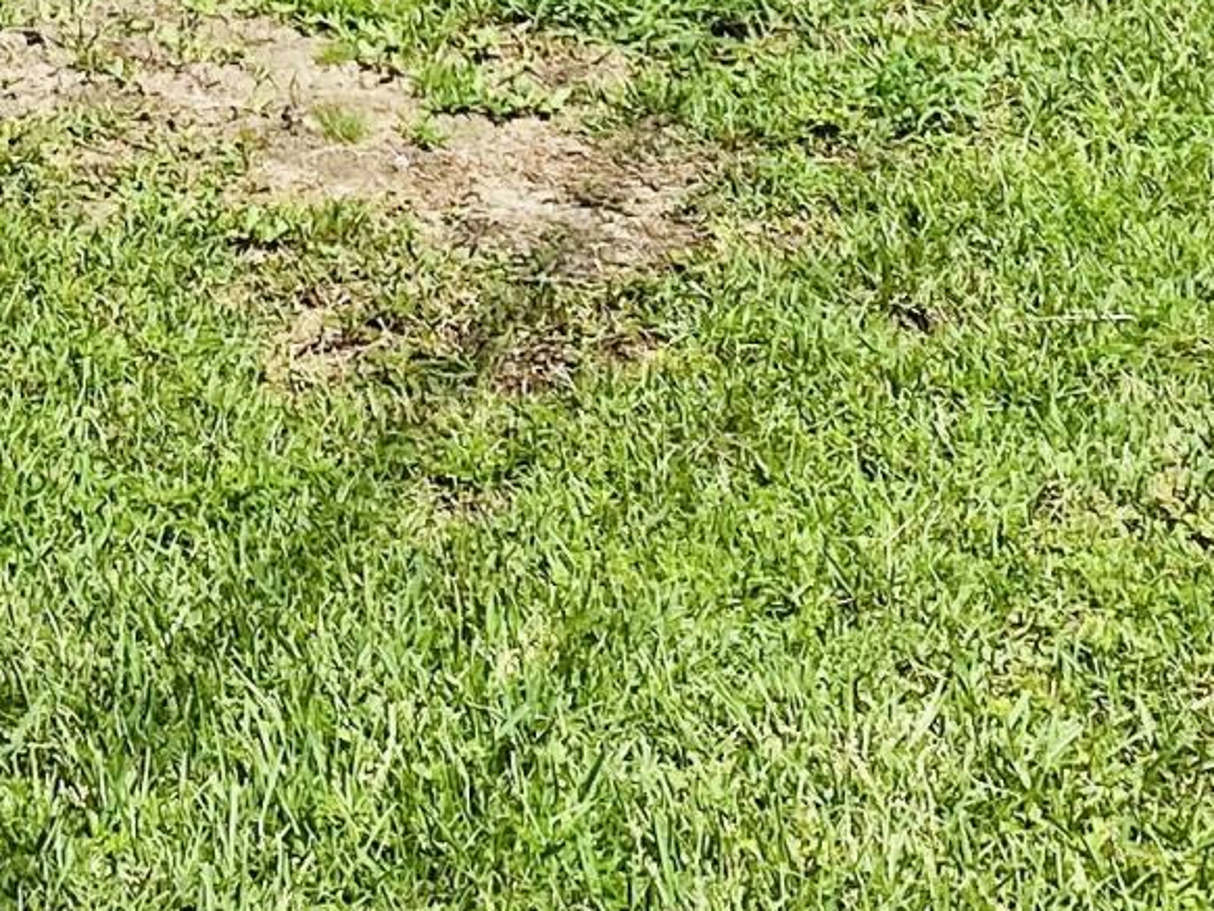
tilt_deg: -0.7
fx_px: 4701
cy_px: -1153
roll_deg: -0.4
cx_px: -52
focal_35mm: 134
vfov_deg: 9.9
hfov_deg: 14.4
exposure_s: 1/2817
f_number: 1.8
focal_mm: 4.25
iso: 32
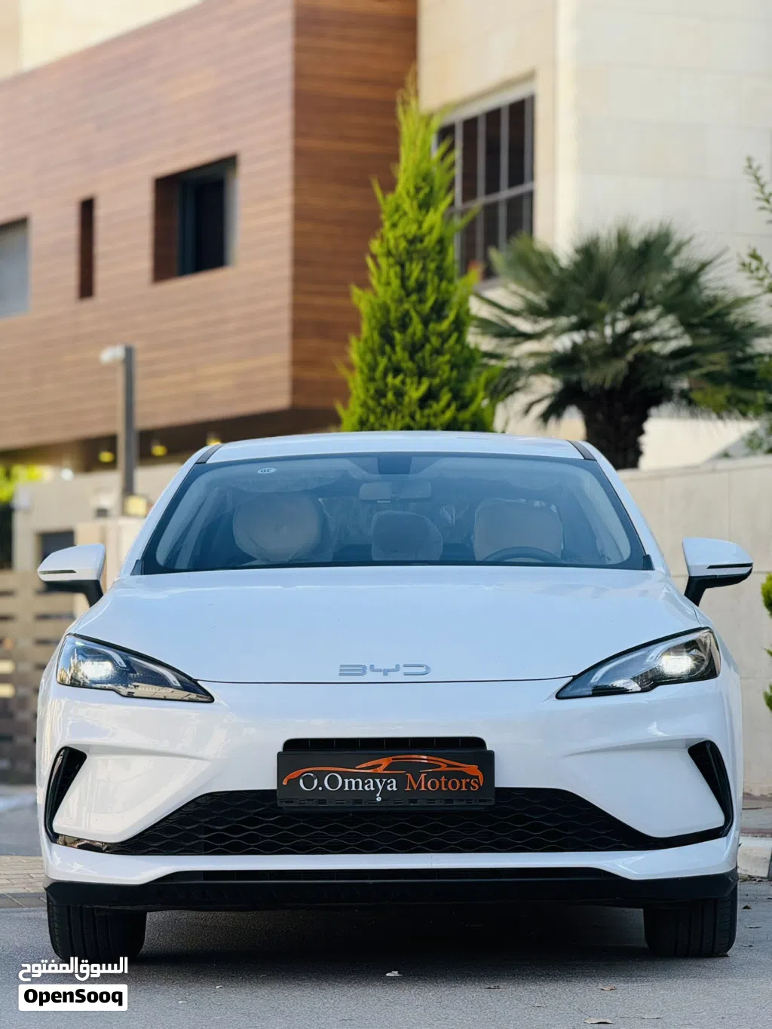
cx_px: 386
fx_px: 3568
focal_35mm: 120
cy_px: 514
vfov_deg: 16.4
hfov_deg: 12.3
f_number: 2.8
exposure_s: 1/680
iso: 50
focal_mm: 15.66
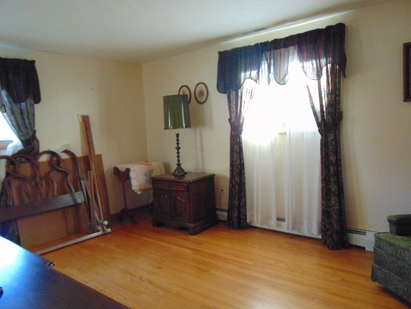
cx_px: 199
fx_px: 321
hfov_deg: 65.3
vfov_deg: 51.3
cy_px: 159
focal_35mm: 27
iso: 500
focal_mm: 4.5
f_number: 3
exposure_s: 1/20
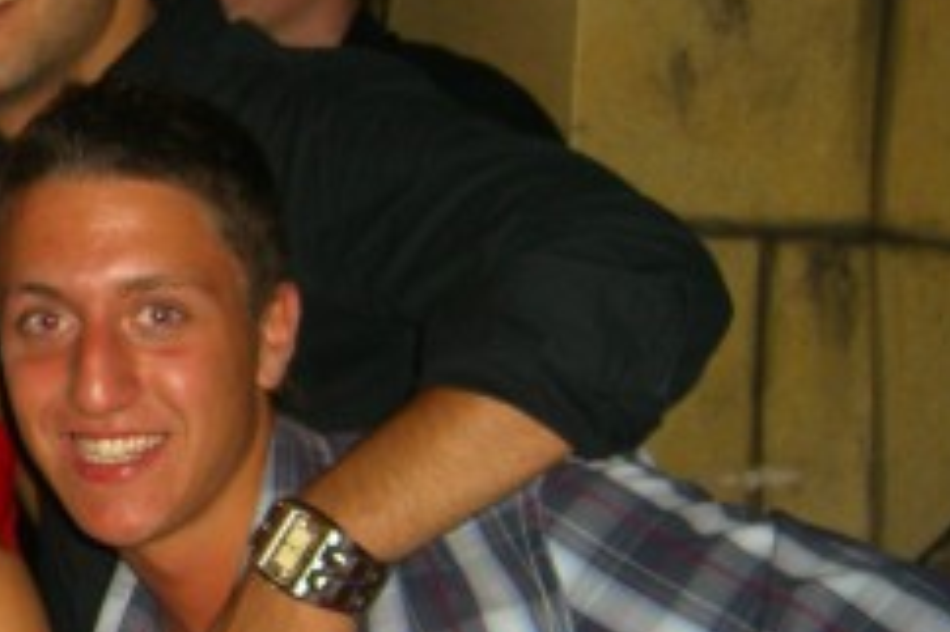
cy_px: 444
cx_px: -145
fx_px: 2584
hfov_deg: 19.8
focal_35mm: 98
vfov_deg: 13.9
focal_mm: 7.9
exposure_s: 1/60
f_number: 2.8
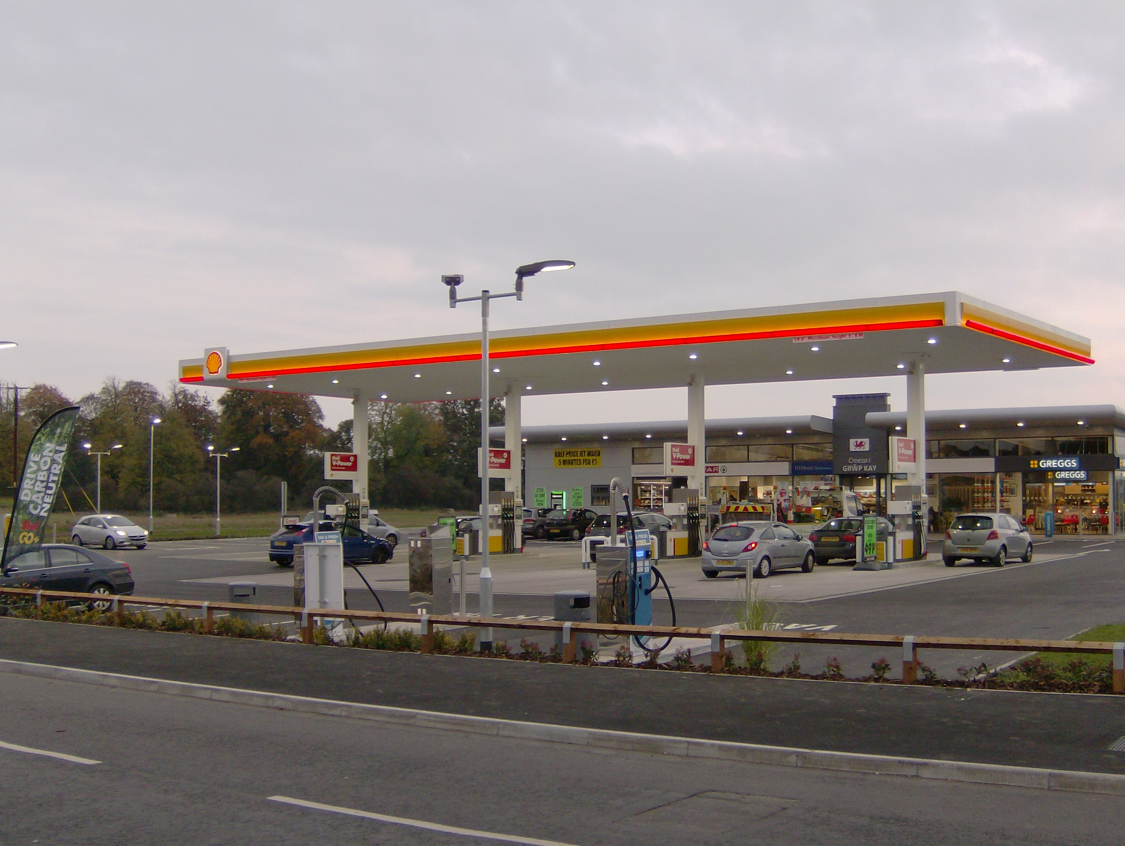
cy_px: 433
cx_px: 616
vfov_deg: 36.0
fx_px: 1302
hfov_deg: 46.7
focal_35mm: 40
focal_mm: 6
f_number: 2.8
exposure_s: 1/81.9
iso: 100
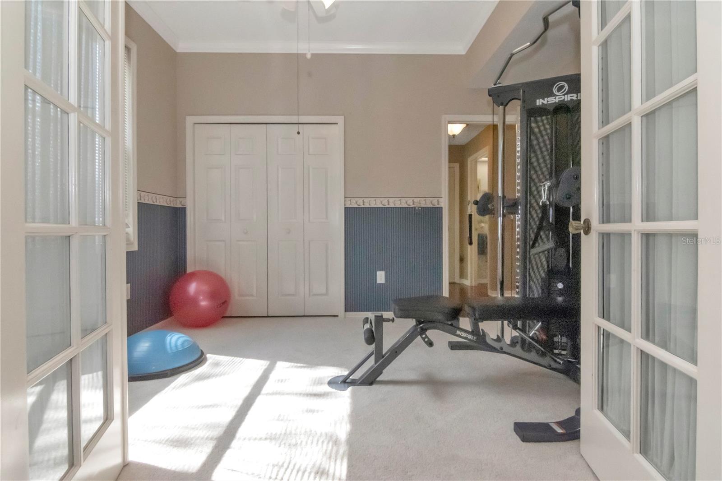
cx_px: 361
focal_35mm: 18
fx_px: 361
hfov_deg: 90.0
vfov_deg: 67.4
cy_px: 240
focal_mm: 12
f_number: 18
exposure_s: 1/200
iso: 5000
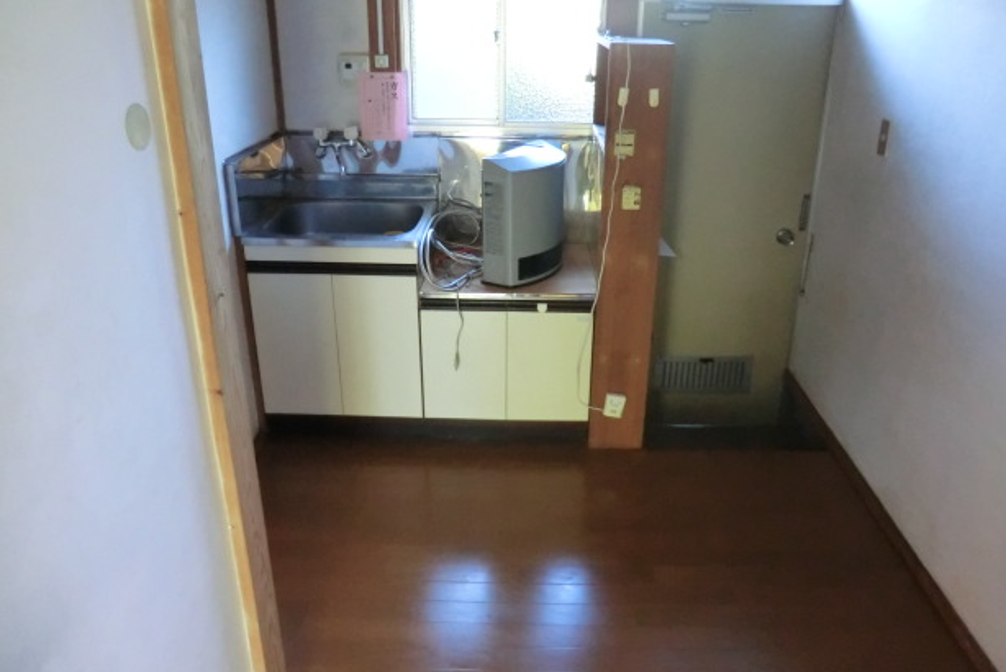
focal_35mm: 26
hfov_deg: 69.3
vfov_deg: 49.5
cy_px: 297
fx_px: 727
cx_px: 523
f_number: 3.2
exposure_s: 1/60
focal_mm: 4.3
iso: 640
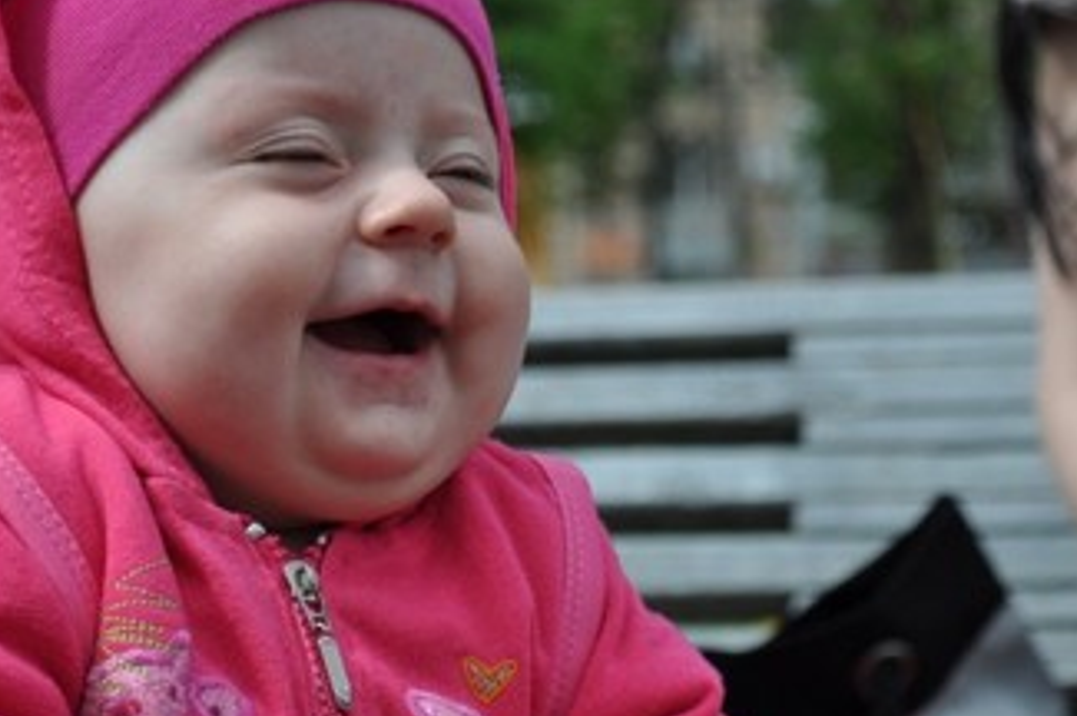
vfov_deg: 11.4
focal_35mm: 120
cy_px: 252
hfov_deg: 17.1
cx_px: 659
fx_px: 3586
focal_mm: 52
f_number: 5.6
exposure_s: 1/500
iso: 200
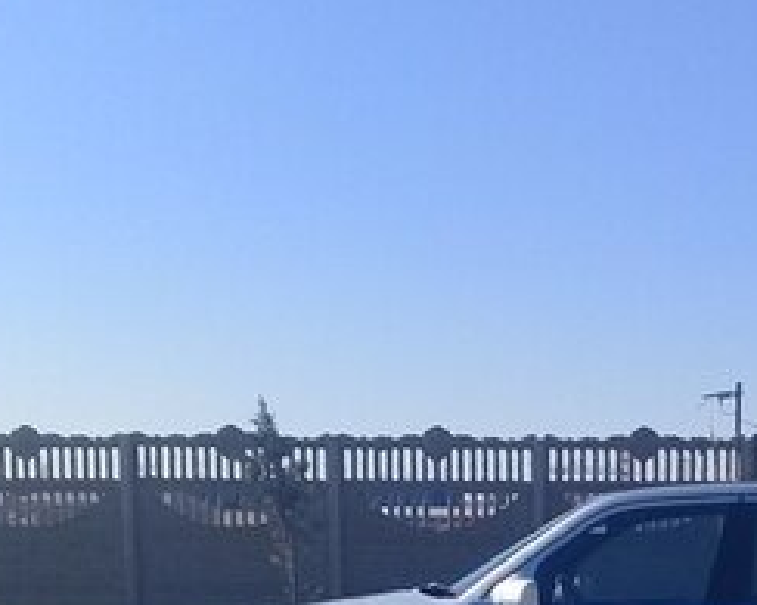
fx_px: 1836
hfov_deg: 22.7
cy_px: 666
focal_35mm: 82
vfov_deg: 18.0
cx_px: 683
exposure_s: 1/1522
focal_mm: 3.3
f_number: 2.2
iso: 50
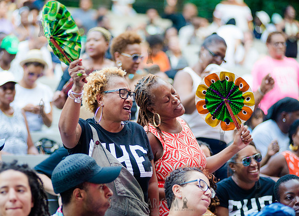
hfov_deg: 12.9
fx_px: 1317
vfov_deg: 9.4
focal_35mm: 154
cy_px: 117
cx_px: 123
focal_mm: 135
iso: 2000
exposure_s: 1/400
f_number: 2.8
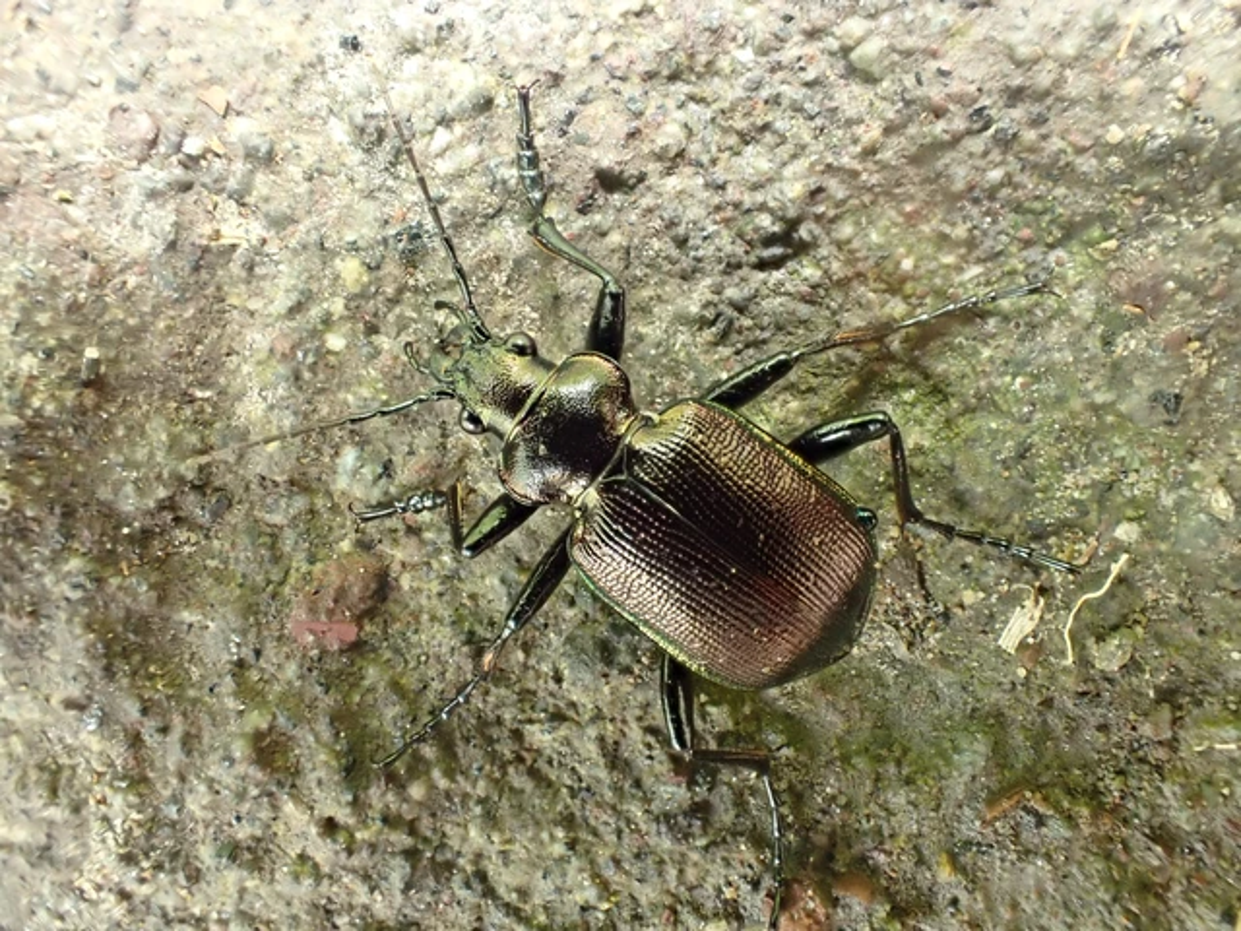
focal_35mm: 30
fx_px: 1076
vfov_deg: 46.8
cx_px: 620
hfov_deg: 60.0
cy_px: 466
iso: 800
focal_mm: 5.4
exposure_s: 1/30
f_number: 3.2
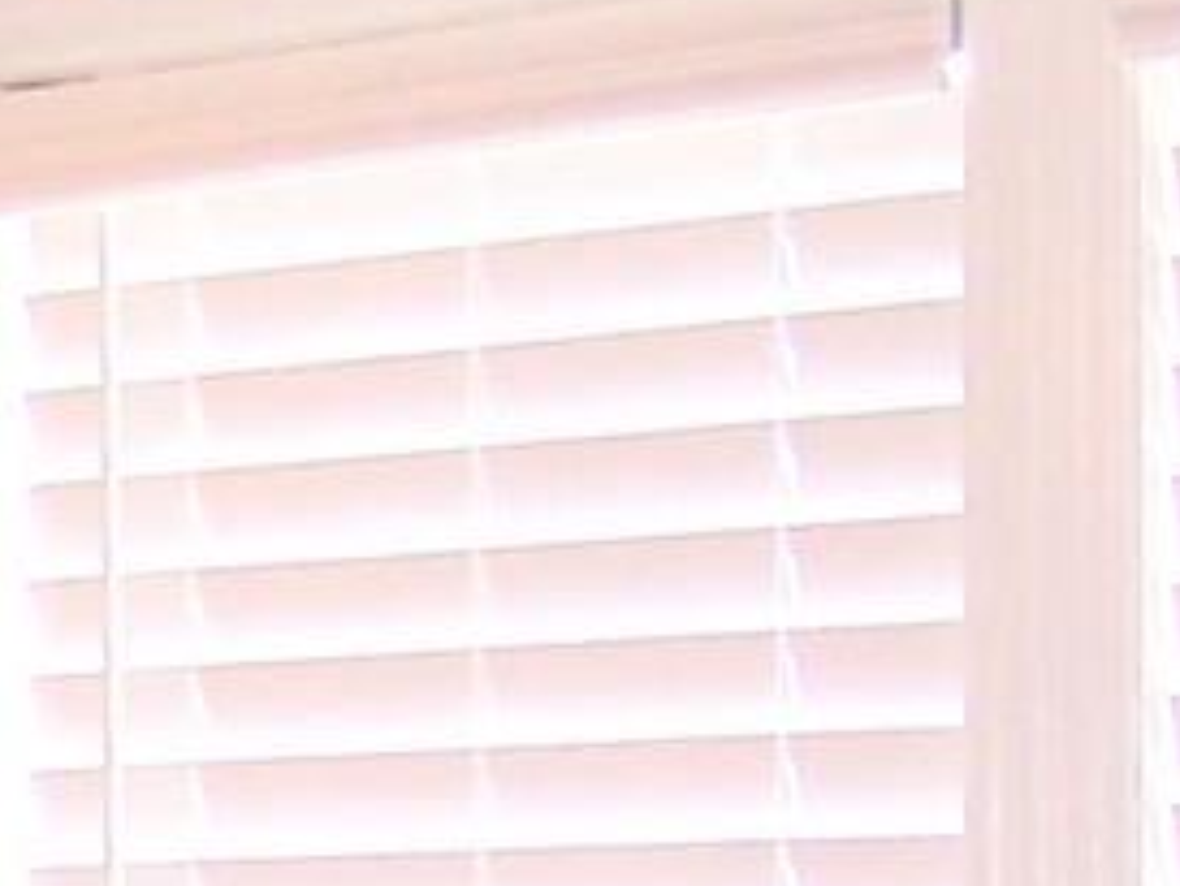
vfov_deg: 5.1
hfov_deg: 6.9
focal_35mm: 285
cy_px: 2217
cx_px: -283
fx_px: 9719
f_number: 2.8
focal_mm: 6.3
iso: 140
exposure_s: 1/90
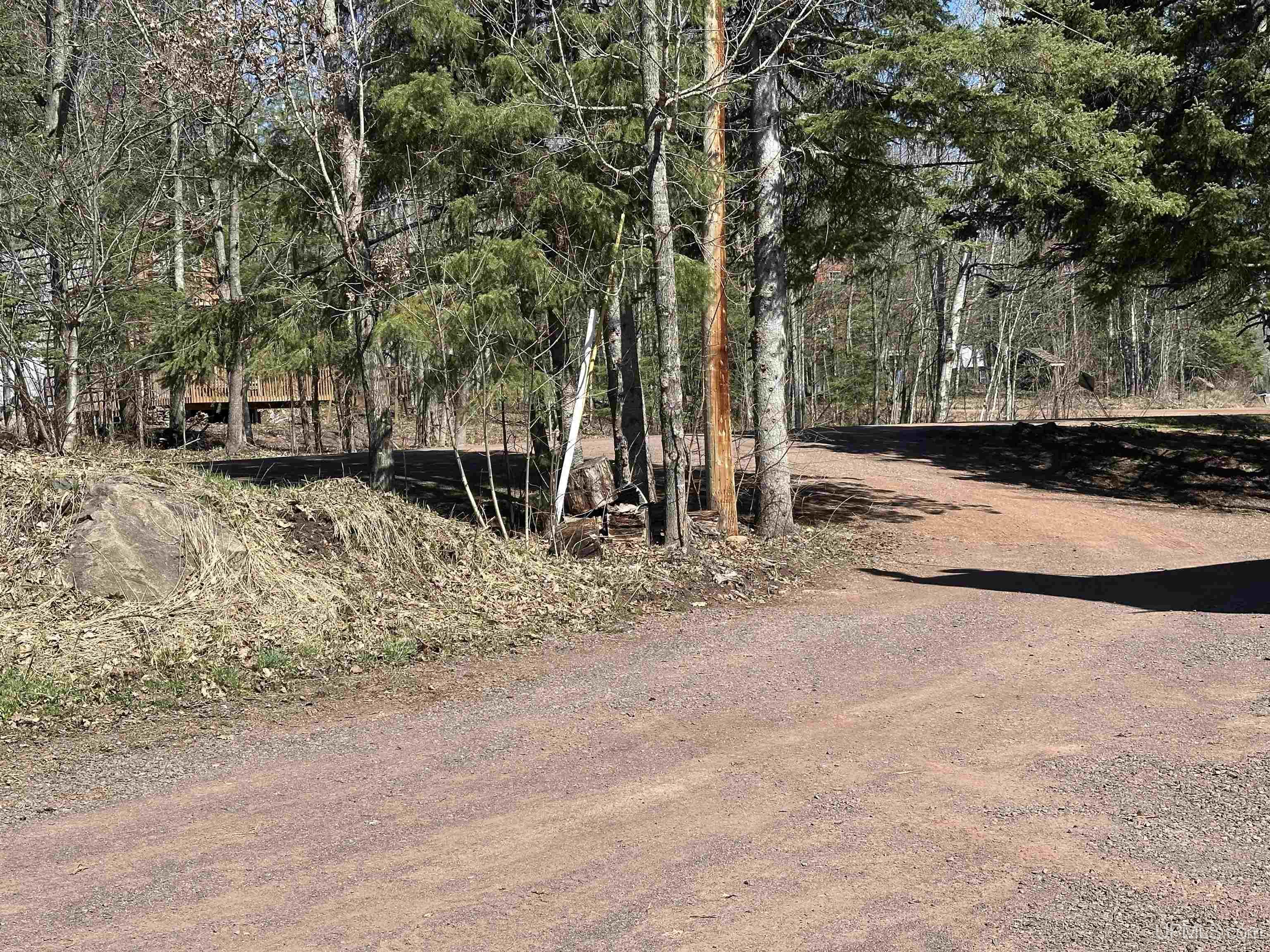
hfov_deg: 39.7
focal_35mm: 48
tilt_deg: -0.8
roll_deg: +3.1
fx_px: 1761
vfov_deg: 30.3
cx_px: 635
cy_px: 476
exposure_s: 1/2667
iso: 64
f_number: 1.78
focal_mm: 6.86
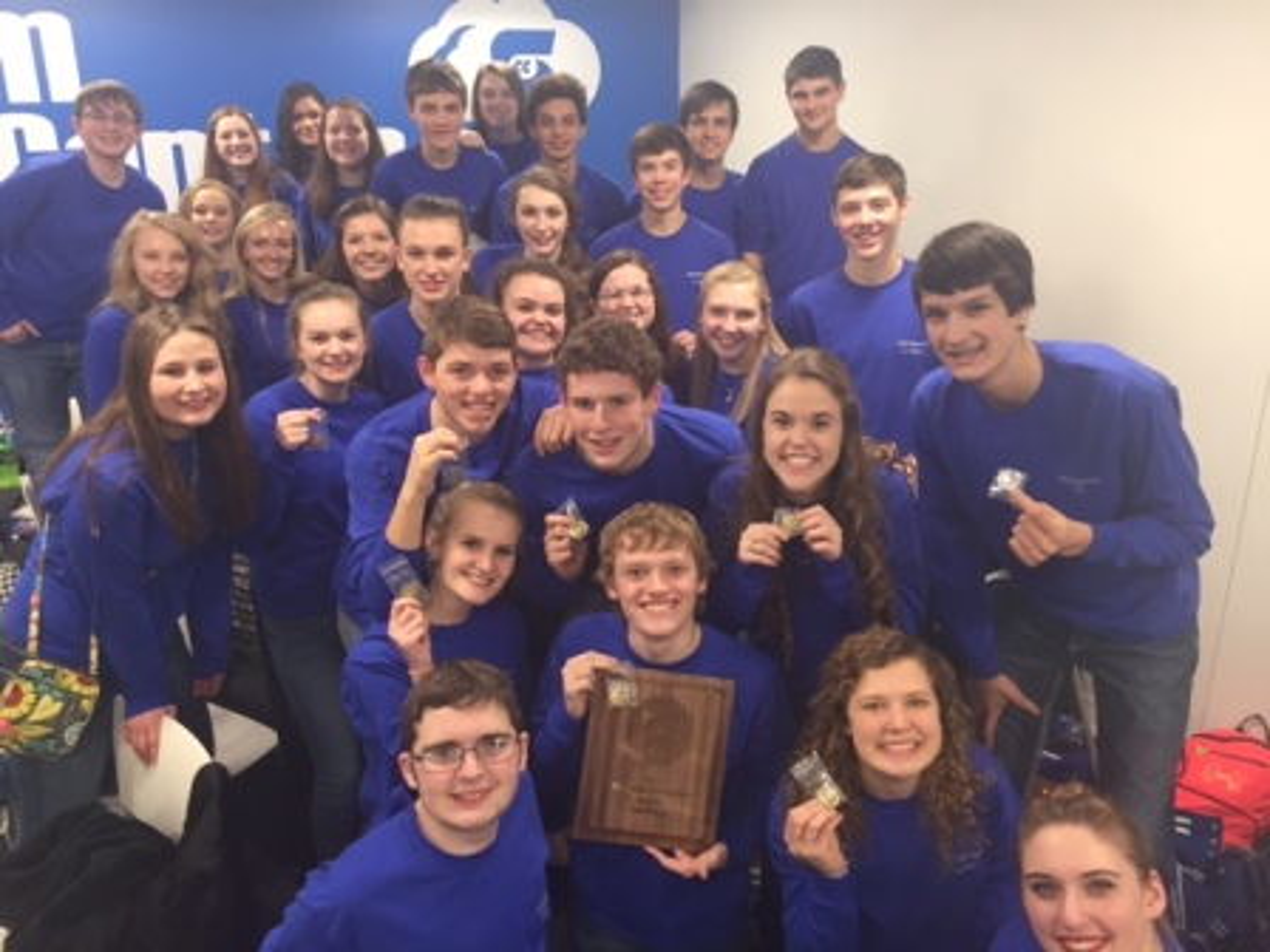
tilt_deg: -18.2
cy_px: 476
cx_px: 635
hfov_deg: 61.7
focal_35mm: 29
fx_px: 1064
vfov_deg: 48.2
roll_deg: +1.0
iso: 100
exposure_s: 1/30
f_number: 2.2
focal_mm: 4.15
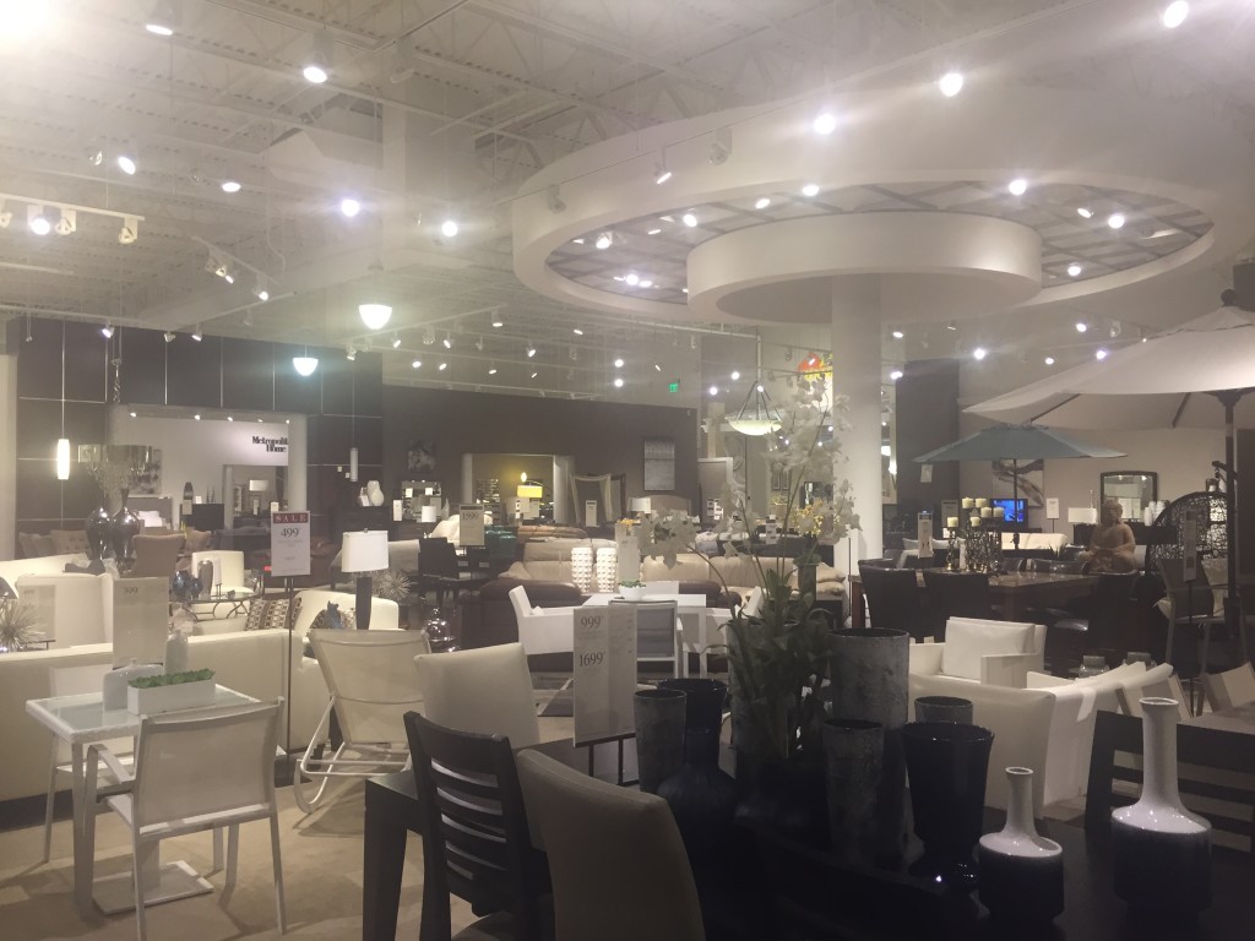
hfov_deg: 61.7
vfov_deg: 48.2
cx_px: 628
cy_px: 470
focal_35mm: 29
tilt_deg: +1.0
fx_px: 1051
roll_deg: -0.3
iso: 80
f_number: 2.2
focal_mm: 4.15
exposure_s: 1/30
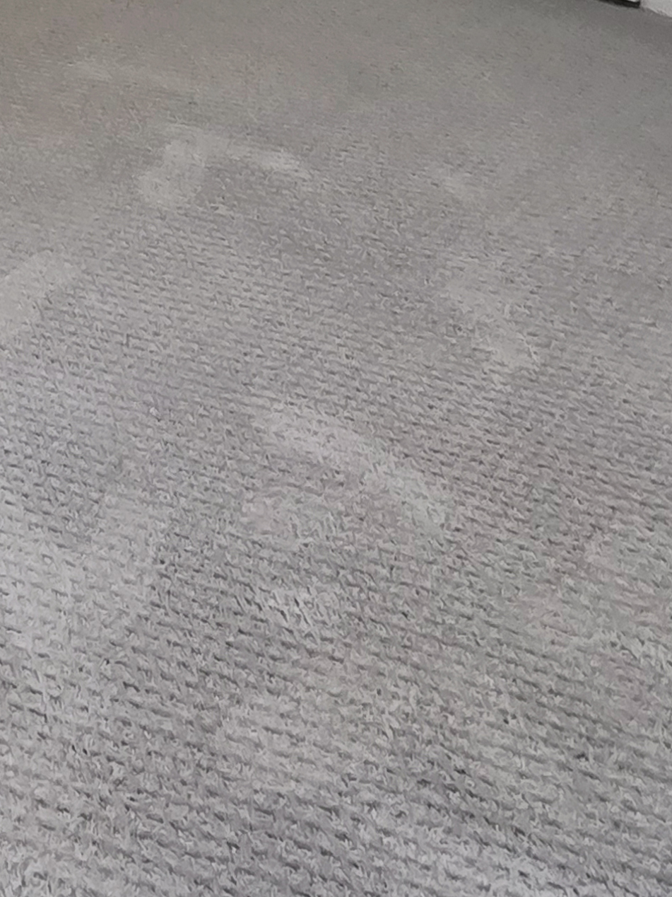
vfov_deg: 33.3
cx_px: -330
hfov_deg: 26.1
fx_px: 1061
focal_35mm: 41
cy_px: -275
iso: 160
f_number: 2.2
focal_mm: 2.2
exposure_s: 1/60
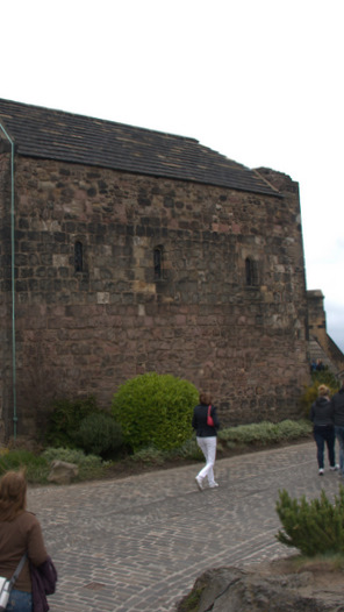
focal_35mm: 43
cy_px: 304
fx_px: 697
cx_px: 102
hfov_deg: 27.5
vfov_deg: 47.4
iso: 400
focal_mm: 18
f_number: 9.5
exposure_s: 1/125
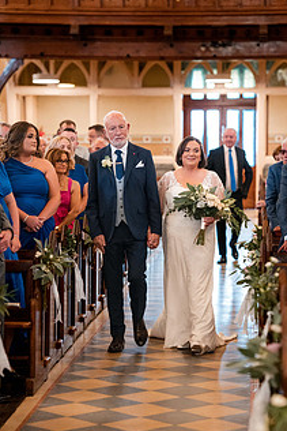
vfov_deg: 16.9
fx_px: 1445
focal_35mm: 121
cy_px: 239
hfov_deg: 11.3
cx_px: 167
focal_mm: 85
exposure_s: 1/500
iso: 5000
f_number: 2.2
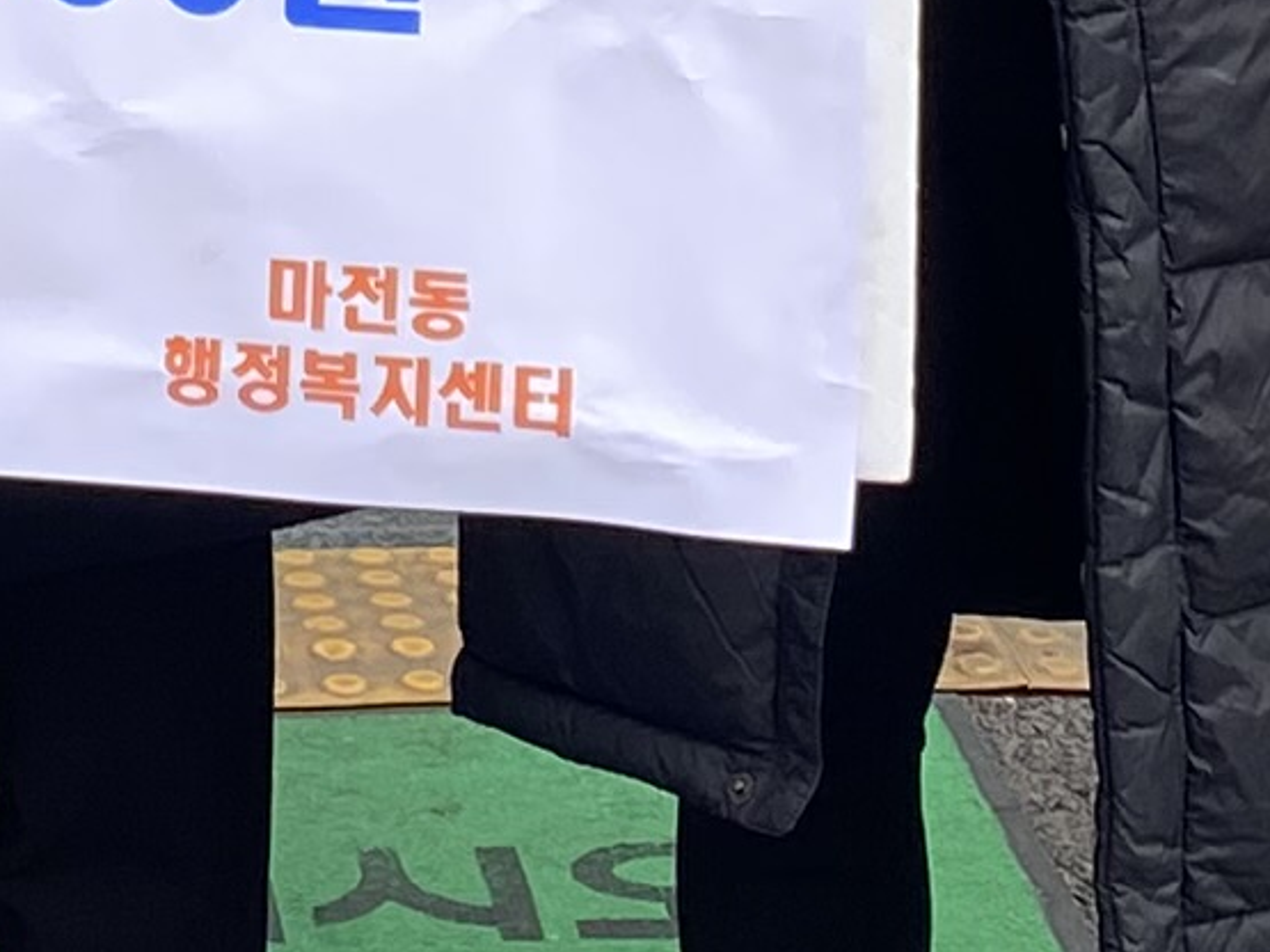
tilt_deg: -1.5
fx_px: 6933
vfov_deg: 7.4
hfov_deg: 10.3
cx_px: -192
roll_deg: -0.8
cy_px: -1149
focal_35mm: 189
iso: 32
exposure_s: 1/368
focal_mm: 4.25
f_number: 1.8
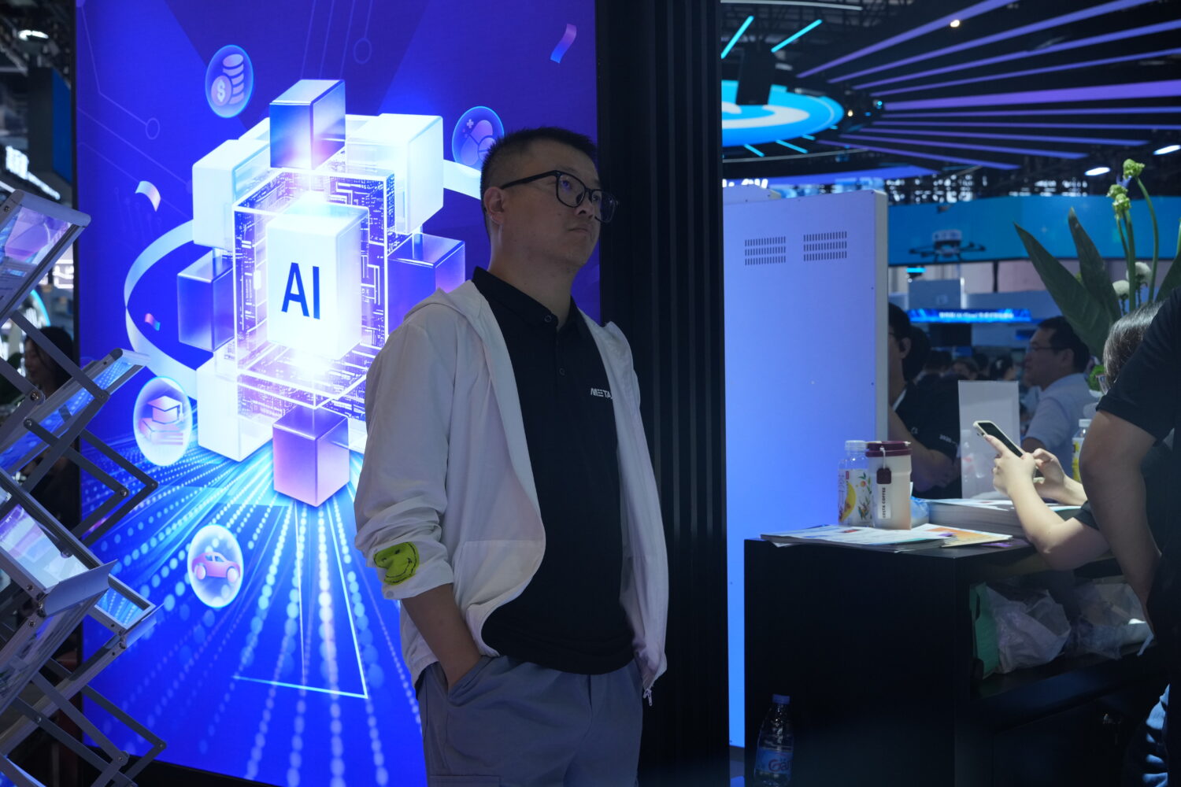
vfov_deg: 32.6
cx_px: 590
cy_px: 394
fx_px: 1345
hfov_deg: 47.4
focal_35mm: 41
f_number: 6.3
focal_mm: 41
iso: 1000
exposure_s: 1/250
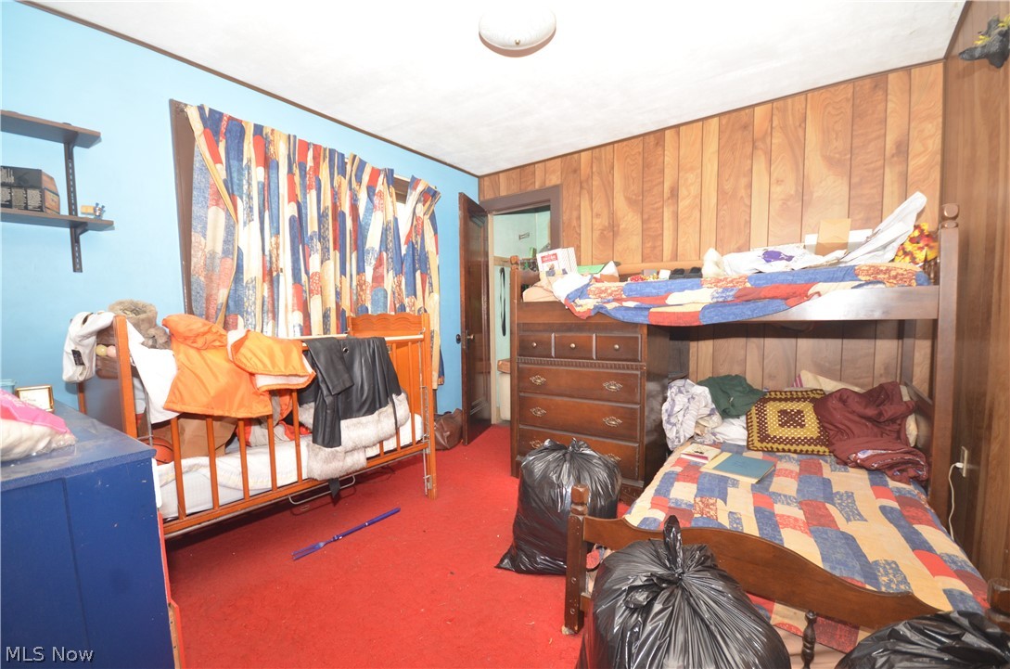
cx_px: 505
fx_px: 420
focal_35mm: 15
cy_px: 334
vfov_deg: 77.1
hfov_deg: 100.5
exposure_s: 1/60
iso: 800
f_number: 4
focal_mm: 10
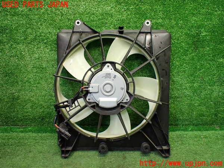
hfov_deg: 60.0
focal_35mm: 30
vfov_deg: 46.8
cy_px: 84
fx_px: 194
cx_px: 112
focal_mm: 5.4
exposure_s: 1/125
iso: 640
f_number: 2.3
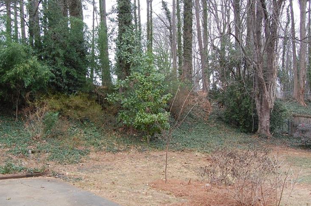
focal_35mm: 38
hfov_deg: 50.8
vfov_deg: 34.8
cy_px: 117
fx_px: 328
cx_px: 149
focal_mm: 18
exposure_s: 1/100
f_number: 5
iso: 400
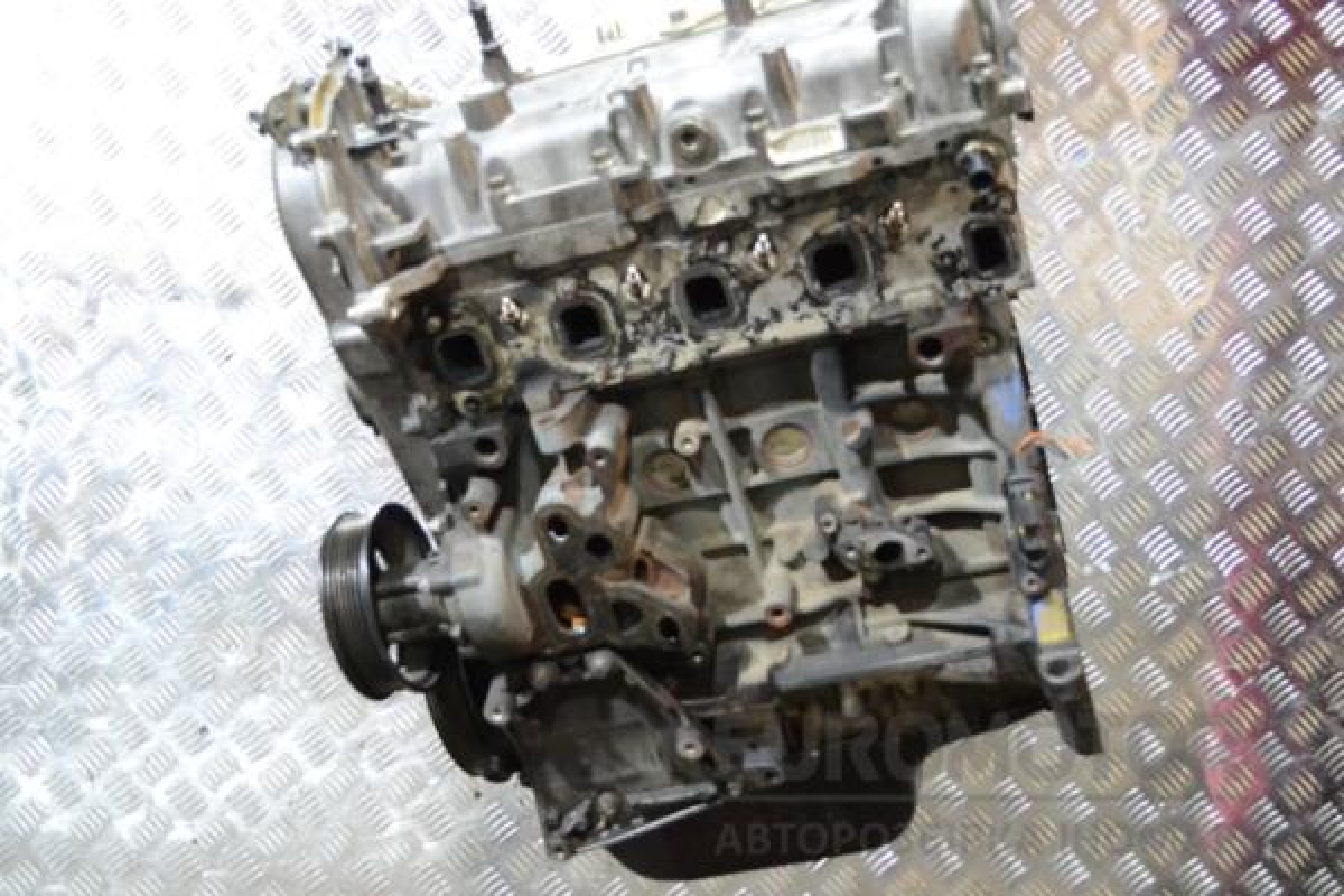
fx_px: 1680
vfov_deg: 29.9
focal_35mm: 45
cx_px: 672
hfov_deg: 43.6
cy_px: 448
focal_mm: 30
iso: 3200
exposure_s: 1/25
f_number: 4.5
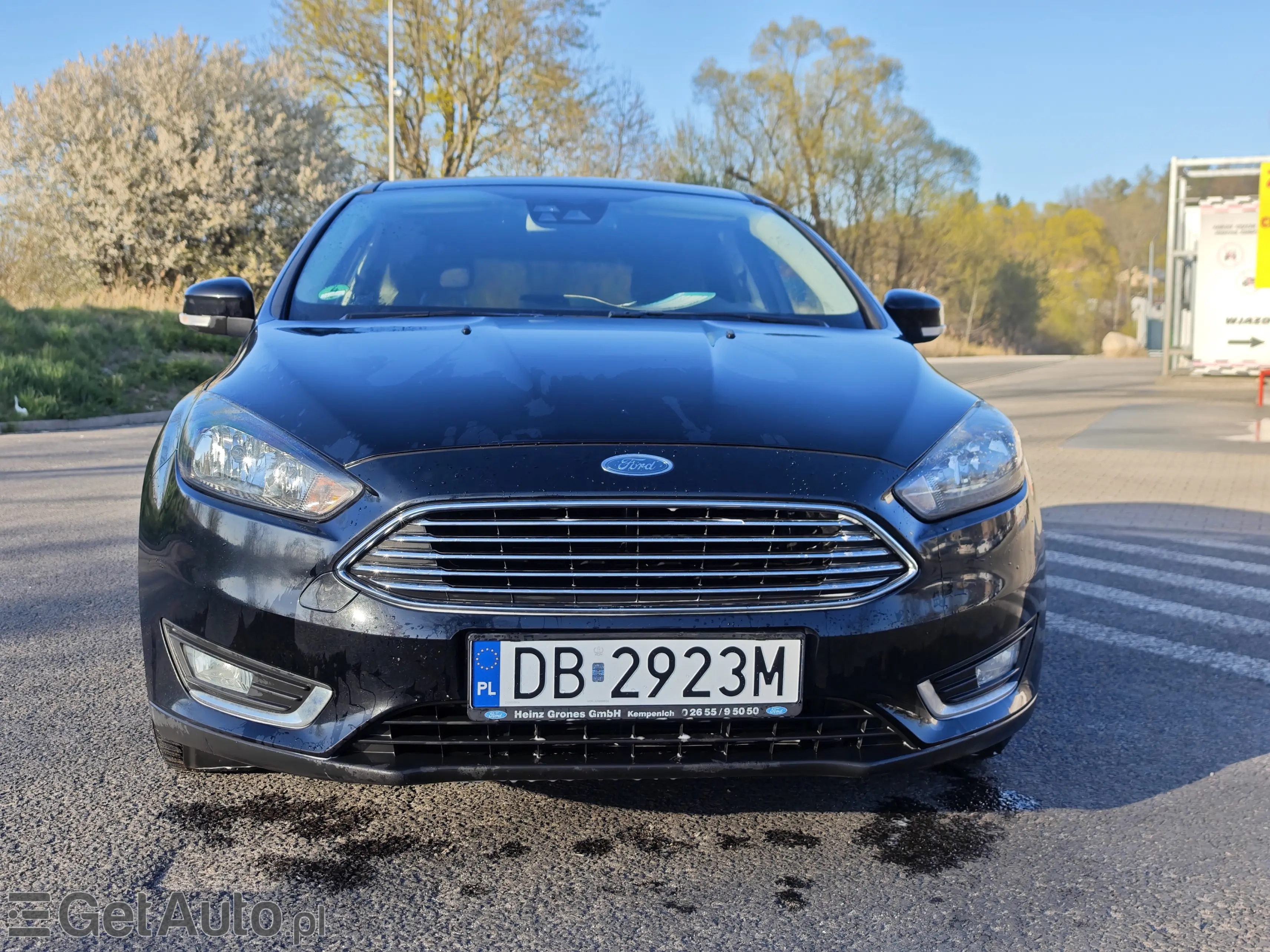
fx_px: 1358
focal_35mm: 37
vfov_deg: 38.7
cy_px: 476
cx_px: 635
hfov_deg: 50.1
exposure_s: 1/1073
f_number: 2
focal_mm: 8.72
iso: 50
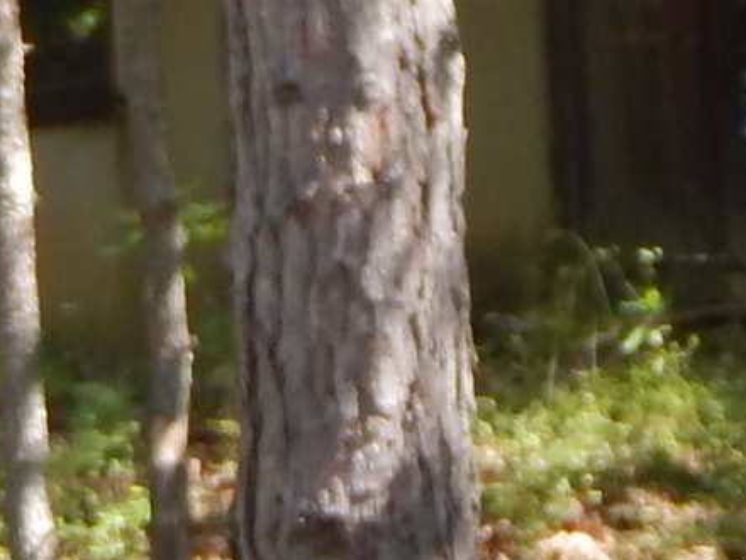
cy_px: -463
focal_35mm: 286
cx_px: 283
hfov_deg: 6.9
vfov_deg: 5.1
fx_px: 6164
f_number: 4.2
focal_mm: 7.3
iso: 125
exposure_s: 1/60
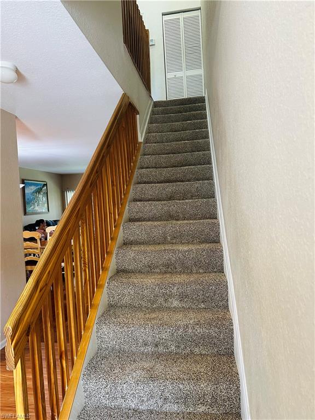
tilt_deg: -1.4
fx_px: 291
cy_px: 210
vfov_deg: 71.6
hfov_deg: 56.8
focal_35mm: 24
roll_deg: +2.5
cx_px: 158
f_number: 1.78
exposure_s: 1/60
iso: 320
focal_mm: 6.86
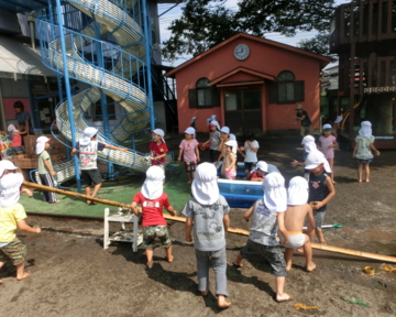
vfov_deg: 54.9
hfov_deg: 66.0
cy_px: 160
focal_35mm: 26
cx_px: 187
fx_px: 305
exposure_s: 1/200
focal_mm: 4.24
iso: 80
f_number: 7.9
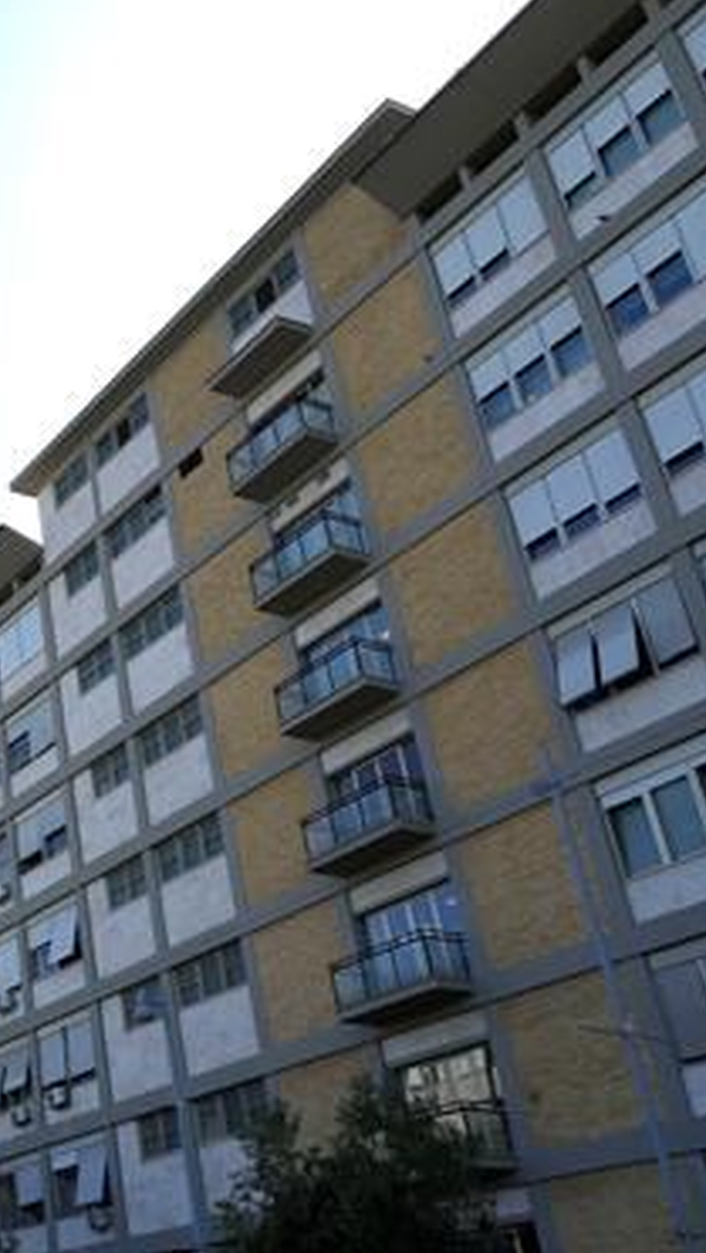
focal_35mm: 44
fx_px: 1463
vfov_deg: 46.3
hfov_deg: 23.5
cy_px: 691
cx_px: -243
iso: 500
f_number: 13
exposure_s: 1/500
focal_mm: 24
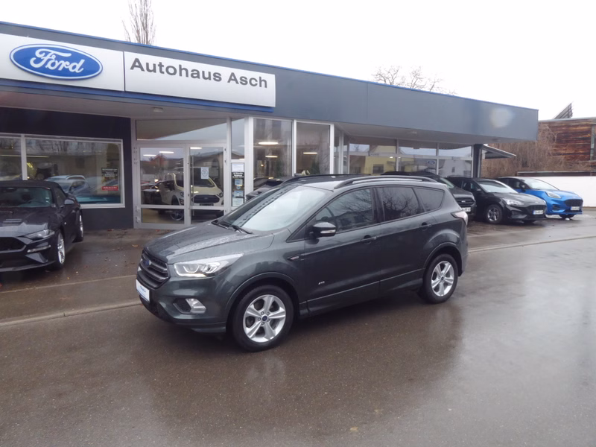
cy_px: 224
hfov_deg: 71.6
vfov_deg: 56.8
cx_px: 298
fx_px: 413
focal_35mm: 24
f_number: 7.1
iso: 400
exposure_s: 1/40
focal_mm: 4.3
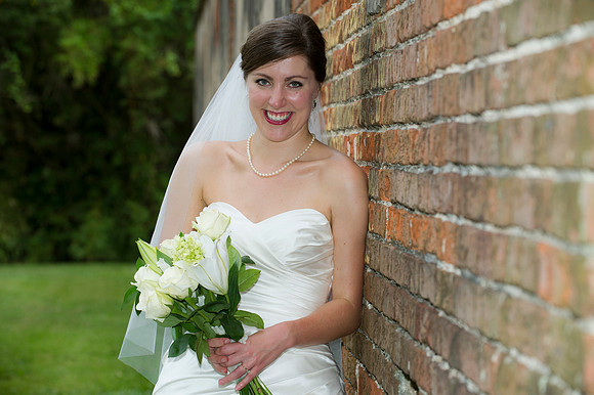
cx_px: 297
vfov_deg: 11.8
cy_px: 198
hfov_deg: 17.7
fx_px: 1913
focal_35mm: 116
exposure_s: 1/250
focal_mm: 116
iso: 400
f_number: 5
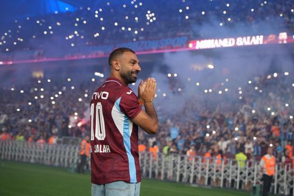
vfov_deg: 22.6
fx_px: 490
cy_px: 98
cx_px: 147
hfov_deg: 33.4
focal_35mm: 60
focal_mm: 60
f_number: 2.8
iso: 3200
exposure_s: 1/320
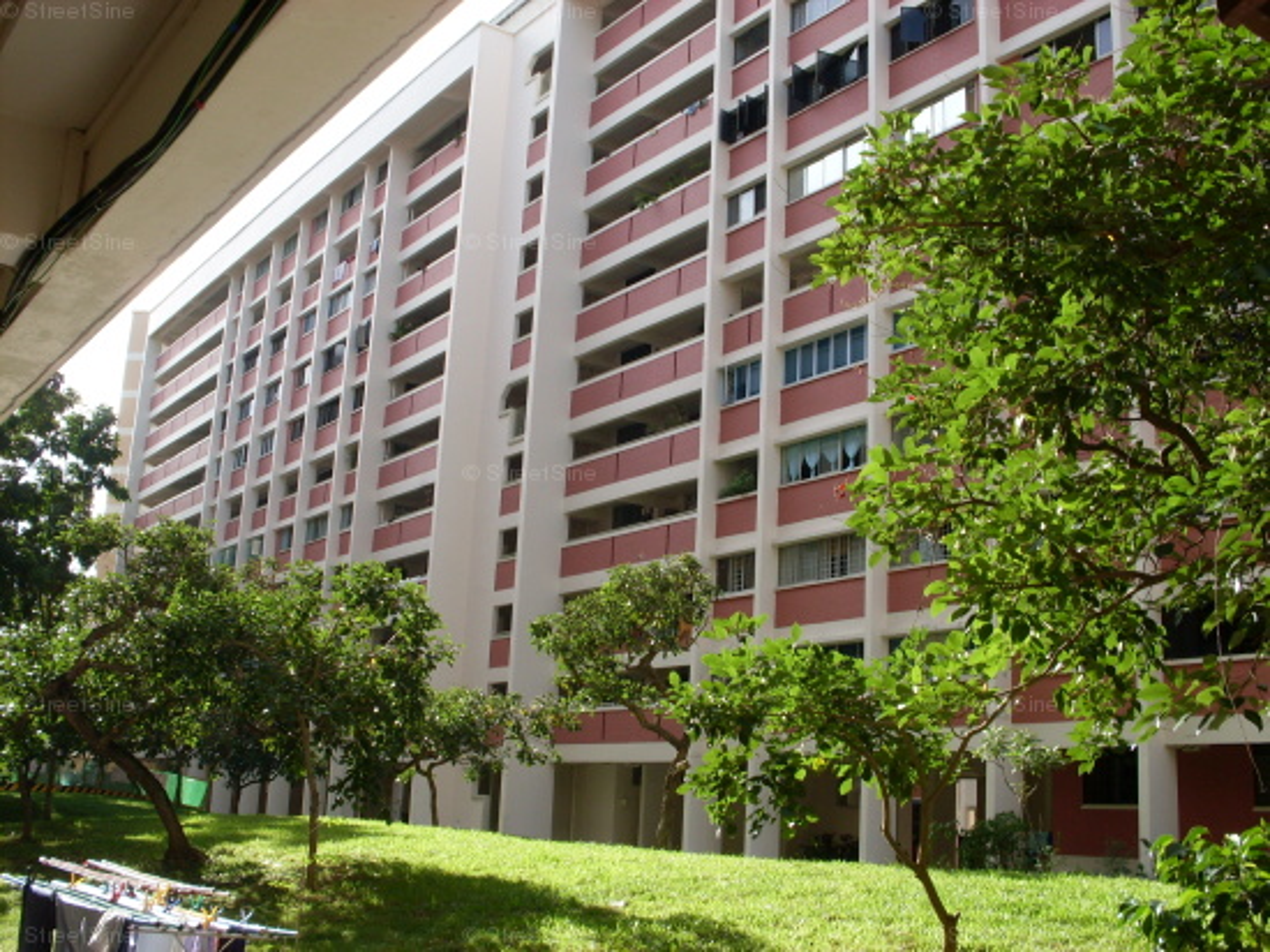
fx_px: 1394
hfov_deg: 49.0
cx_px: 635
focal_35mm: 38
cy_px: 476
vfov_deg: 37.7
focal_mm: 6.3
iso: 80
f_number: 8.4
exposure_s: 1/60
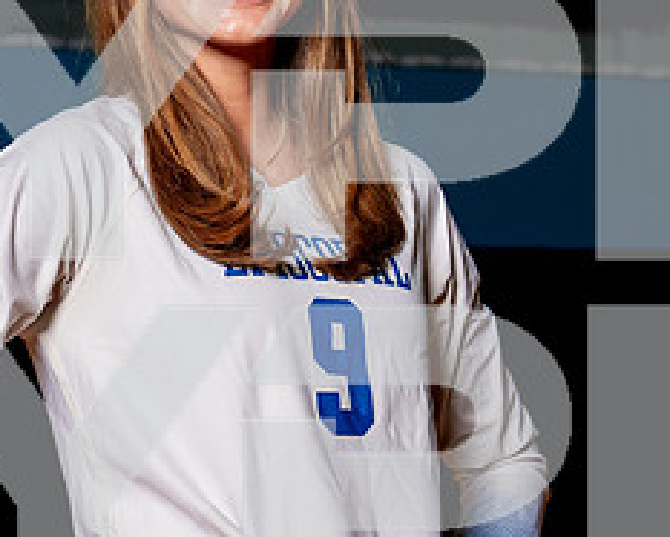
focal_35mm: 121
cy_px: 111
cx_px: 196
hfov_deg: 15.8
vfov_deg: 12.7
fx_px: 2402
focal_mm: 49
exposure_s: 1/200
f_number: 5
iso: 250
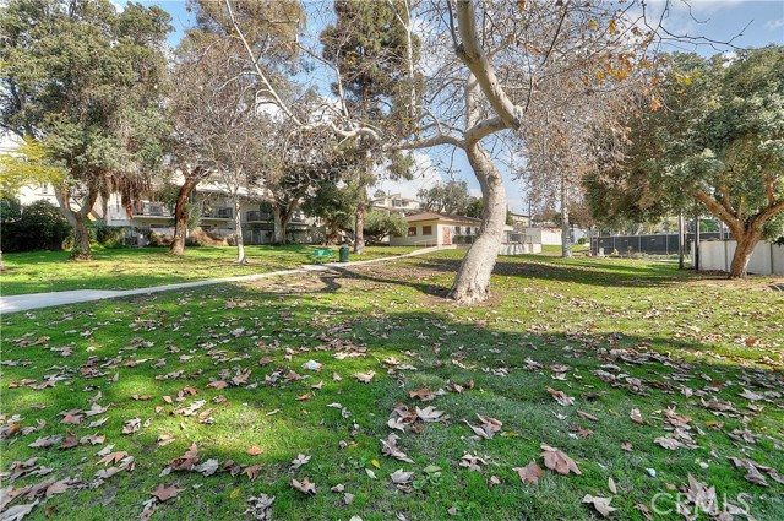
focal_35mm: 15
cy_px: 260
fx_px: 326
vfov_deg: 77.2
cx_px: 392
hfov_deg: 100.5
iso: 400
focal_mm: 10
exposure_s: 1/320
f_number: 8
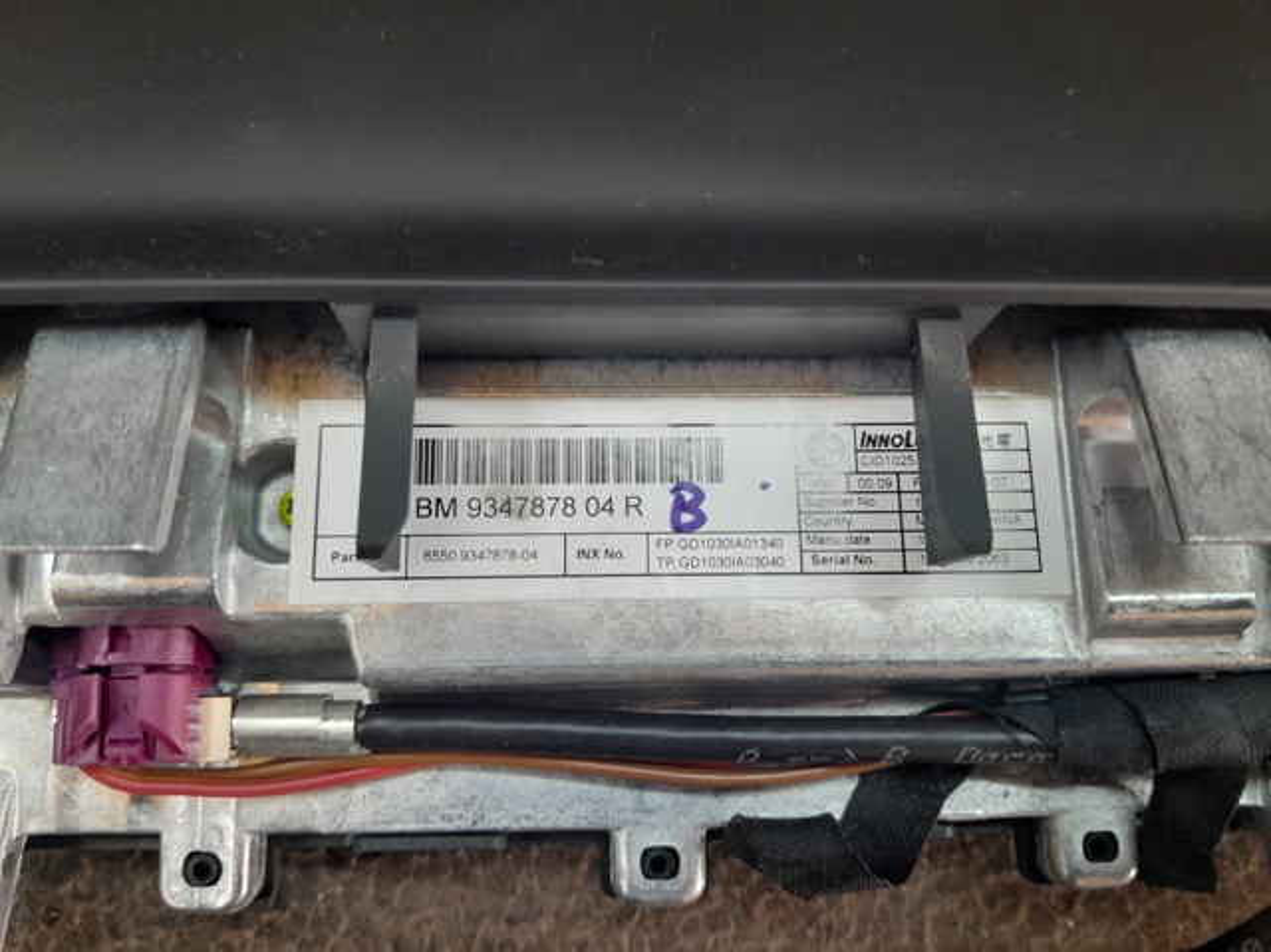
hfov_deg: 67.3
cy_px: 476
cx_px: 636
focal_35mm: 26
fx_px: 954
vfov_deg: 53.0
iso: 160
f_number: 1.8
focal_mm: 3.98
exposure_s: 1/50
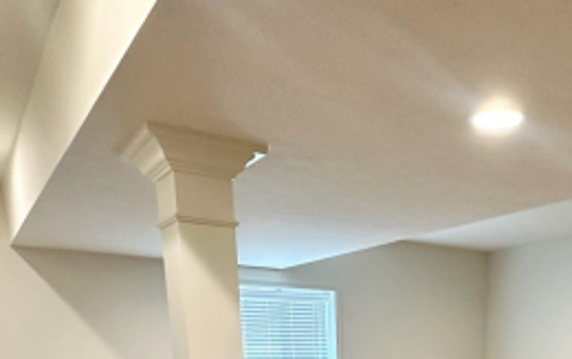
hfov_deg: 49.8
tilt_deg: -13.6
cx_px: 415
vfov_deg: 26.9
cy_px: 496
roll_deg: +0.2
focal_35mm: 38
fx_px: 593
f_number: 2.2
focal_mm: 2.22
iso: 500
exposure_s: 1/60
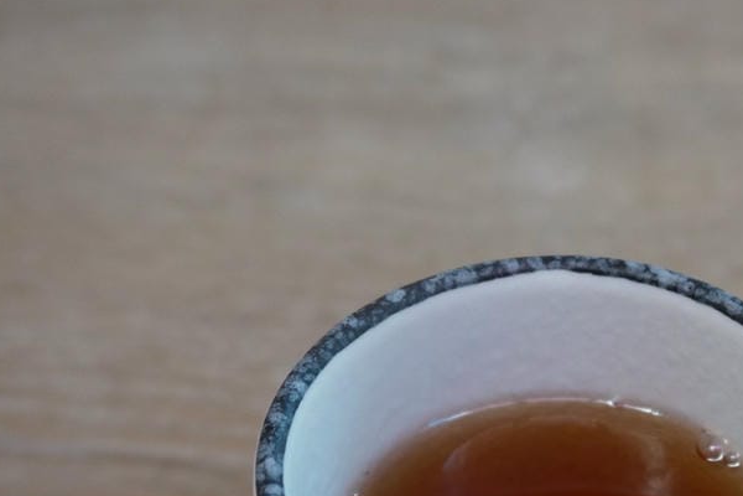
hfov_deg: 28.8
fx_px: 1424
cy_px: 486
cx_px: 552
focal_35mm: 69
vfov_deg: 19.2
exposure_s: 1/160
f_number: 4.5
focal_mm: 23
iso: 800
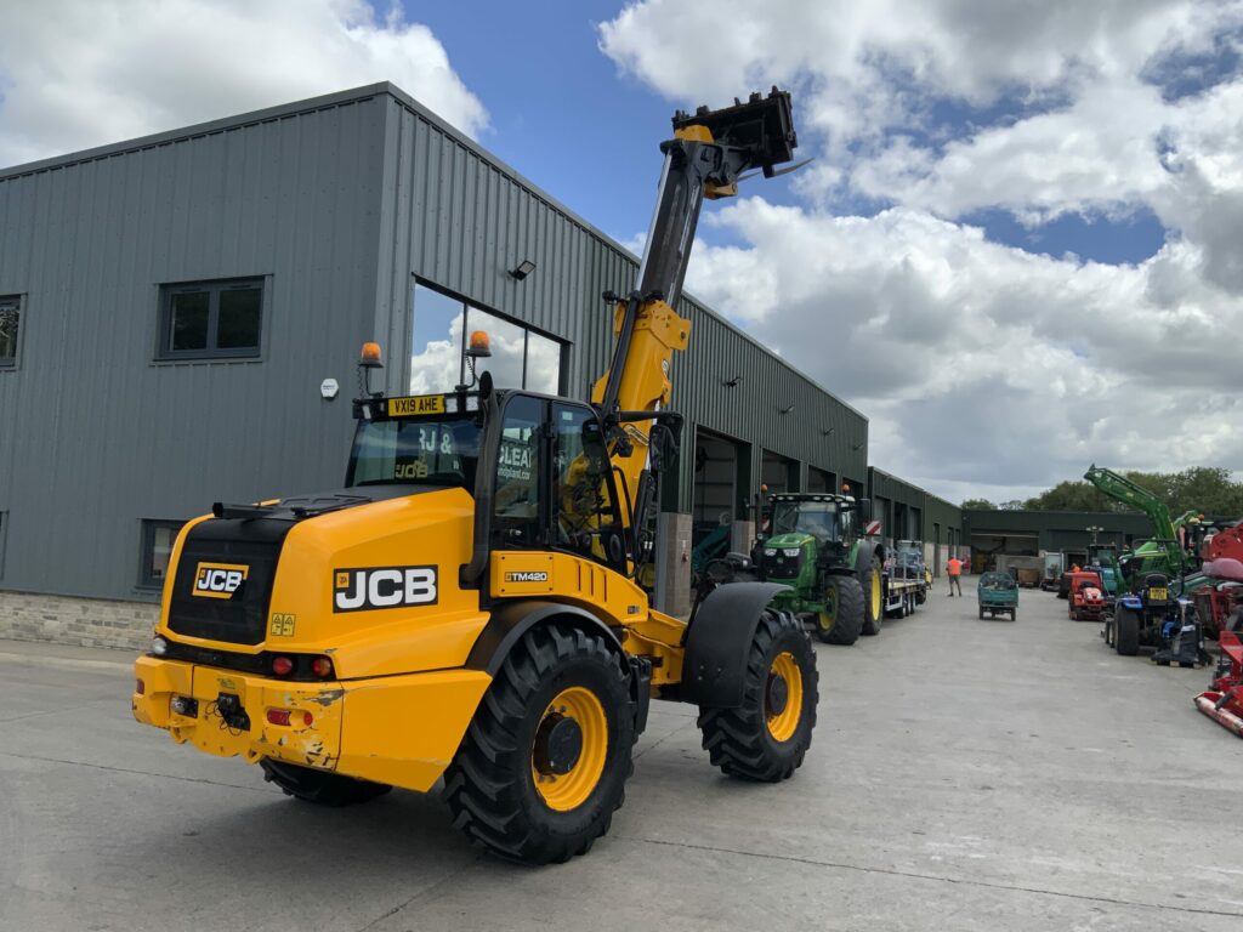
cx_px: 622
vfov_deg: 48.2
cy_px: 466
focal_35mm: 29
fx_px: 1041
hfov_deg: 61.7
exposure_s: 1/1984
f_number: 1.8
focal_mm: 3
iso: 16
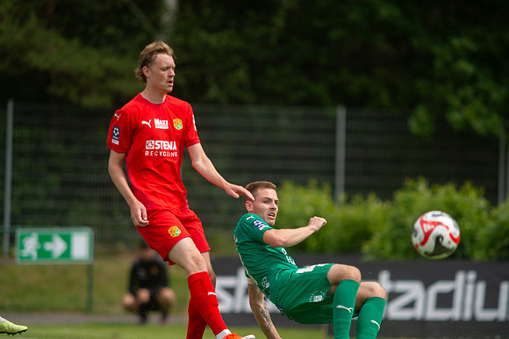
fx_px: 5935
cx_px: 254
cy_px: 170
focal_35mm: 420
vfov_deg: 3.3
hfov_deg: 4.9
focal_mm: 420
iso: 360
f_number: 4
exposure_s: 1/1600
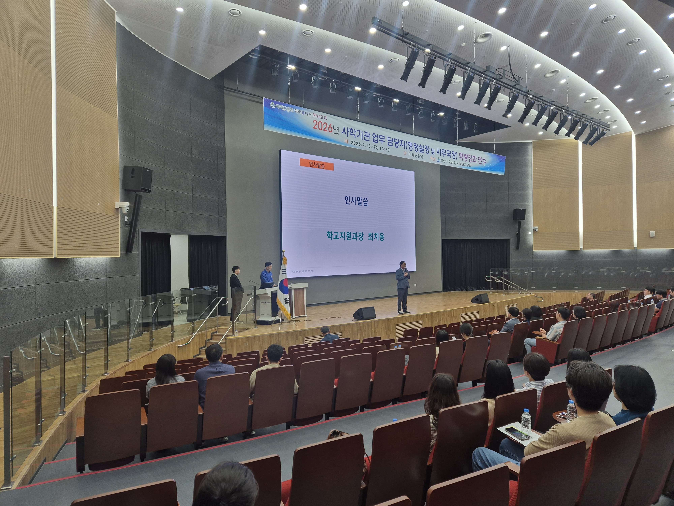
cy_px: 253
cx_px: 337
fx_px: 448
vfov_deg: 58.9
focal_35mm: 23
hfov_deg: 73.9
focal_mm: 5.4
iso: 80
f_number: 1.8
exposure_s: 1/120
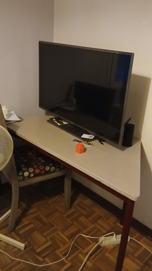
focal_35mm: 33
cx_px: 85
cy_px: 123
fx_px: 236
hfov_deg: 35.6
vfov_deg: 59.4
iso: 800
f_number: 1.8
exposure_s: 1/16.7
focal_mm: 3.98
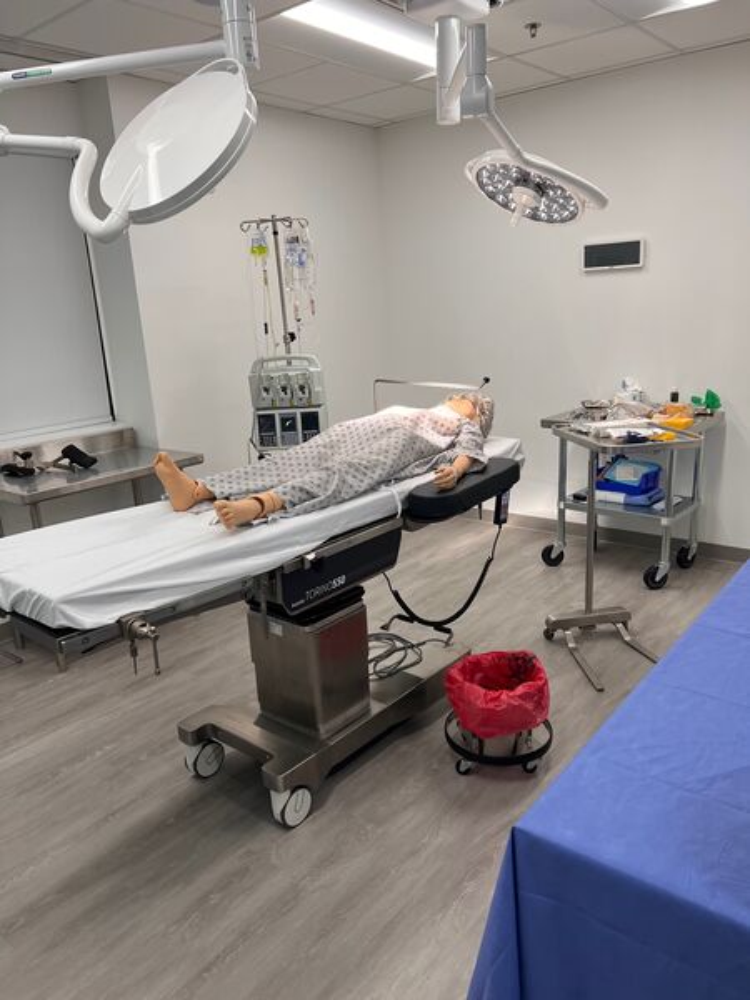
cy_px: 500
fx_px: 751
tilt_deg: -15.4
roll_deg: +3.3
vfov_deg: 67.3
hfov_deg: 53.1
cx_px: 375
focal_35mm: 26
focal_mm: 5.7
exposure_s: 1/120
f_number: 1.5
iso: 64
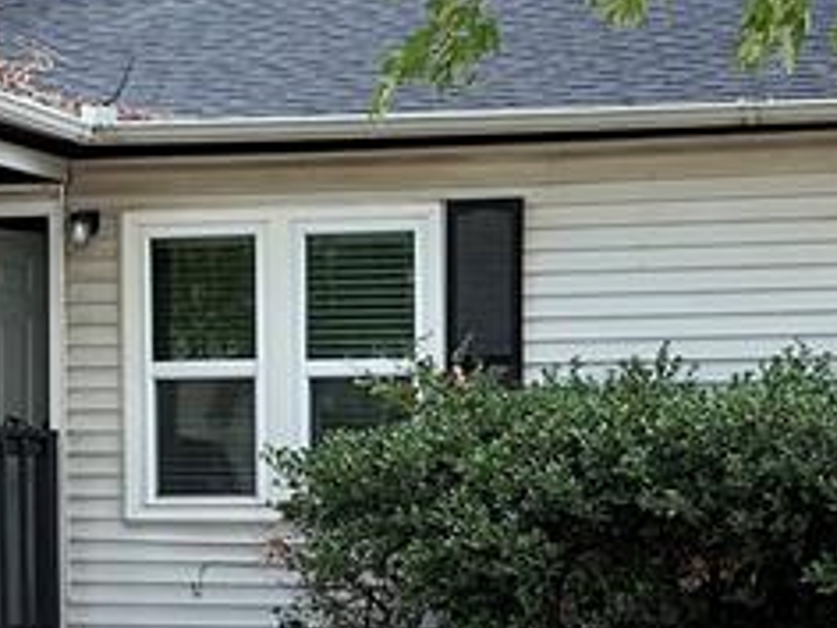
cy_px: 653
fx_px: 3047
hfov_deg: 15.6
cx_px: 571
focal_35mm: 126
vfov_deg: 11.6
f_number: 1.8
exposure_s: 1/128
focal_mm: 3
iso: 16
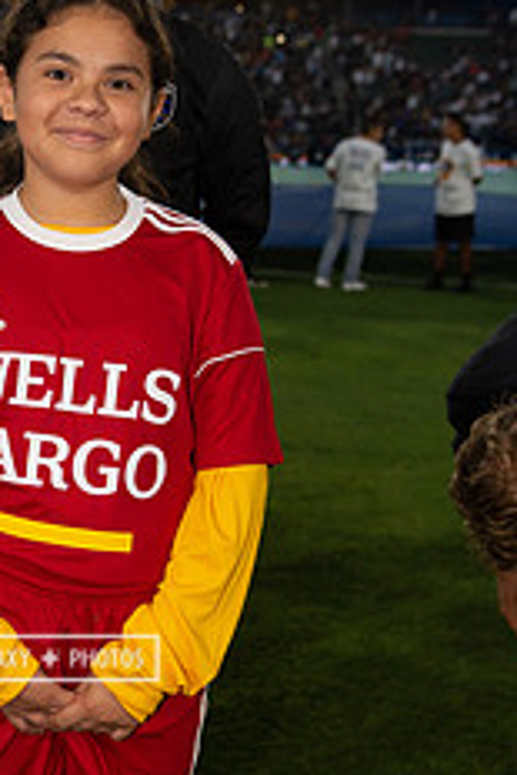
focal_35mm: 62
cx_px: 37
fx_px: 1333
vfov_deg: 32.4
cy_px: 398
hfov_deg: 21.4
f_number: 4
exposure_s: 1/500
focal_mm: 32
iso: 640
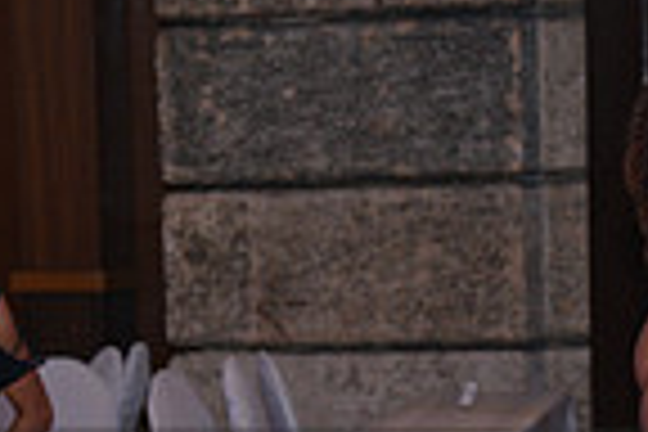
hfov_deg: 8.3
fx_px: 4482
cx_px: 270
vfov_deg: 5.5
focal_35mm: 249
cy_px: 547
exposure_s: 1/250
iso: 800
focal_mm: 62
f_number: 5
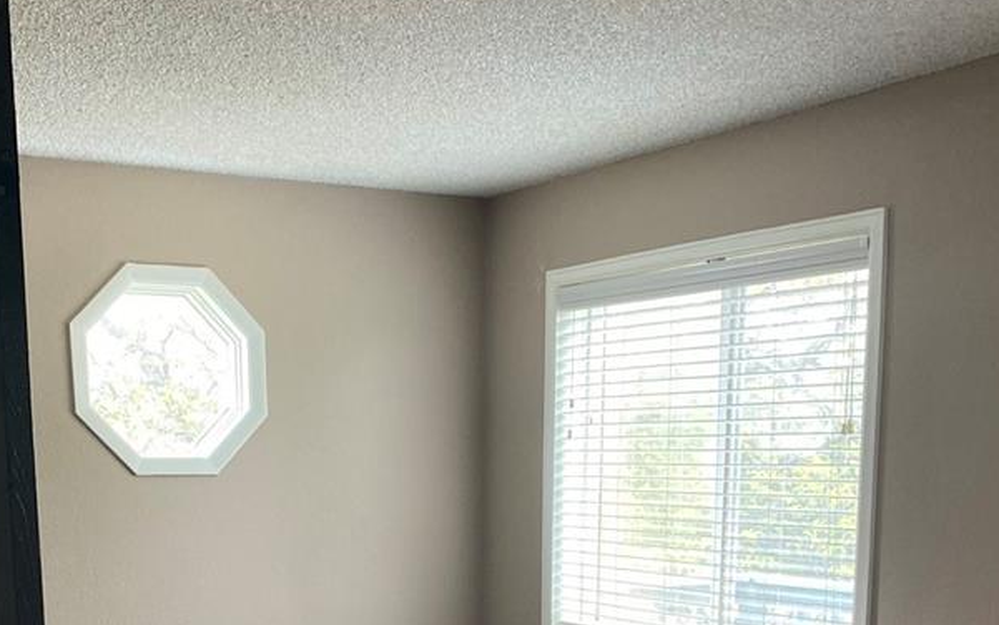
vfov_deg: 21.7
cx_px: 434
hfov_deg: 36.8
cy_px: 761
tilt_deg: -10.0
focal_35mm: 55
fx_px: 1498
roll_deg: +0.2
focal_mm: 4.25
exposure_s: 1/60
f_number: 1.8
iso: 160
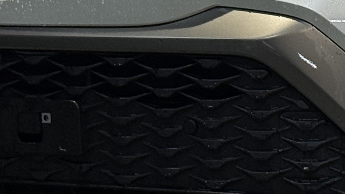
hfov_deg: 9.4
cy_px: -91
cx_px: 420
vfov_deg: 5.3
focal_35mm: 227
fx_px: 2076
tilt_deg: +0.7
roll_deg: +0.2
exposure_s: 1/60
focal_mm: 6.76
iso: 80
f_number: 1.78
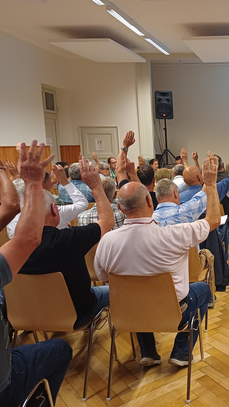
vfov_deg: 54.0
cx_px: 248
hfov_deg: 29.1
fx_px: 400
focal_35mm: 37
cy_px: 200
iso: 250
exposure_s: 1/50
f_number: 1.8
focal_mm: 4.65
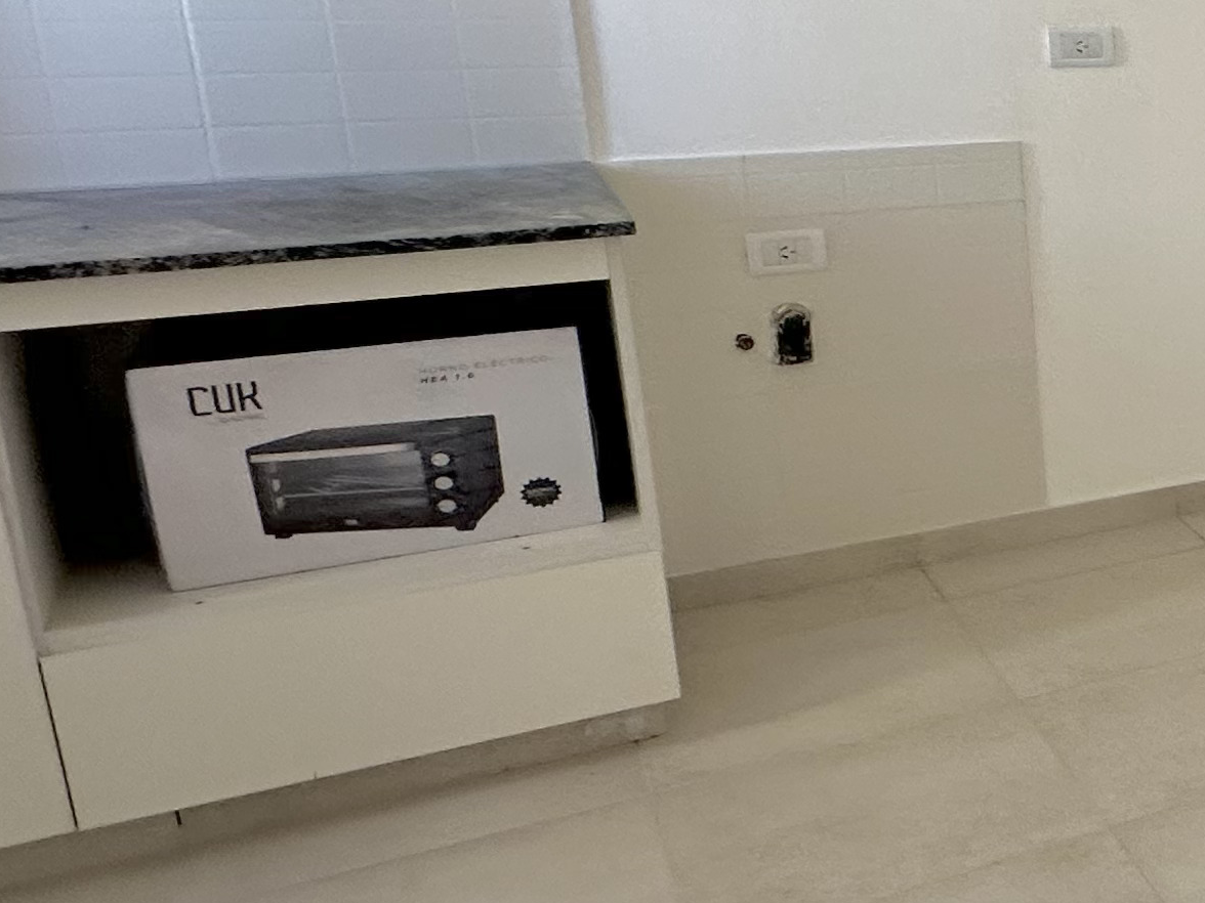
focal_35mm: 48
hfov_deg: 25.5
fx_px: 1671
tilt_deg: -13.4
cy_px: 295
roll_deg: -3.0
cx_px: 1942
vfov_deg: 30.0
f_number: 2.2
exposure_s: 1/99
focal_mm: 2.22
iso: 100
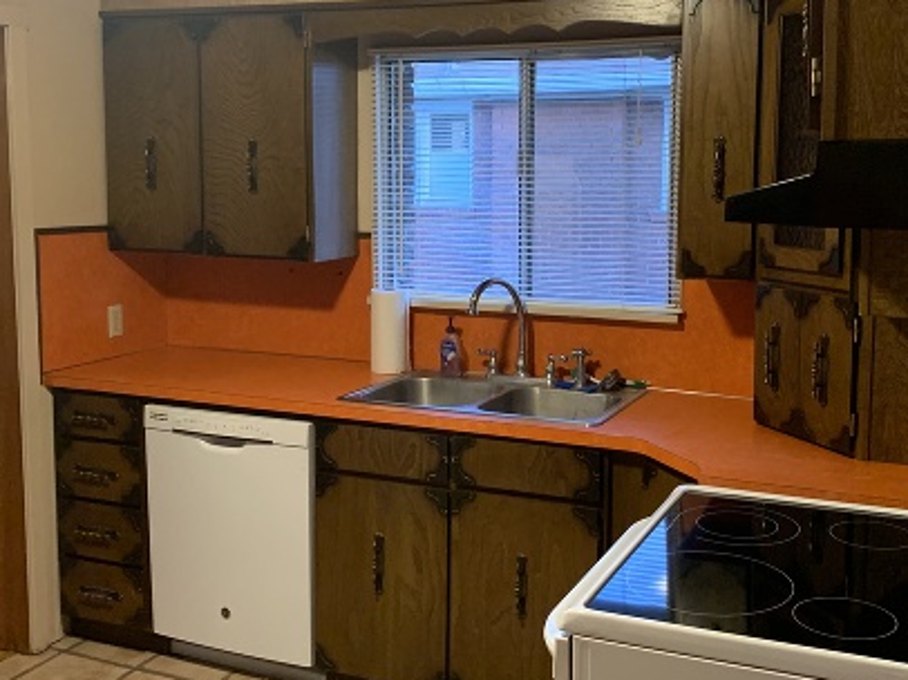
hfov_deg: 45.7
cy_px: 298
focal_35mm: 41
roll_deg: -1.2
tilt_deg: -6.9
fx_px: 1075
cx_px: 501
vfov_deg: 35.1
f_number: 1.8
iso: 400
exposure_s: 1/60
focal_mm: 4.25
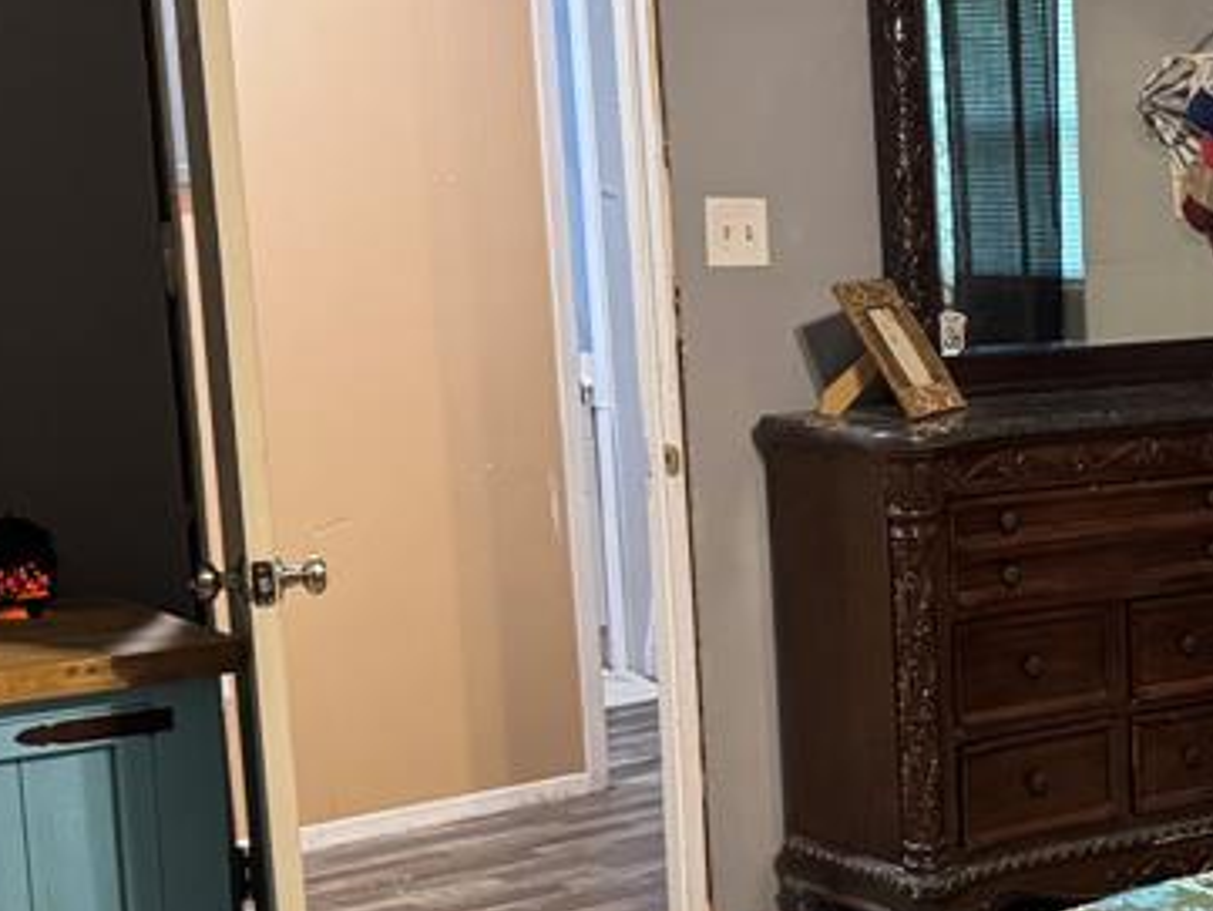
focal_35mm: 68
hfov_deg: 26.3
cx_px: 1347
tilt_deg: -11.1
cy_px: 625
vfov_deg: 21.5
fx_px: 2384
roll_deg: +1.1
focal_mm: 6.76
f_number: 1.78
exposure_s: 1/60
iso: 500
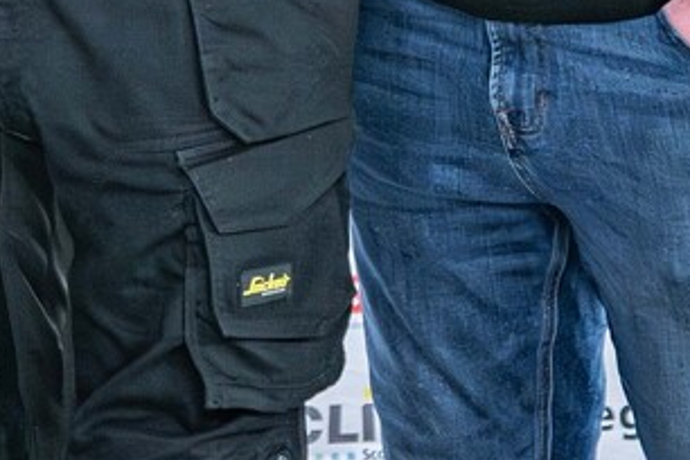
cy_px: -631
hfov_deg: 7.5
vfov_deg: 5.0
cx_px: -237
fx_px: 5175
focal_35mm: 270
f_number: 2.8
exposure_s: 1/320
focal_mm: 55
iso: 1250
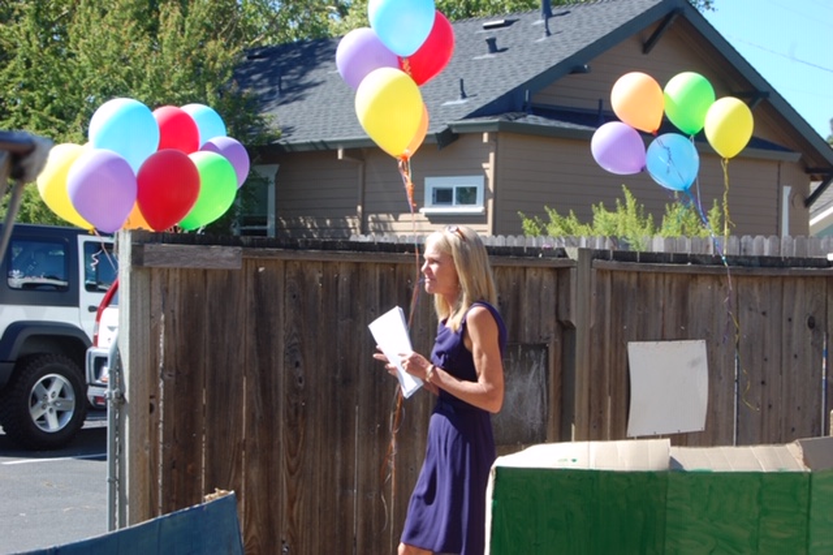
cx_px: 416
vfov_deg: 18.9
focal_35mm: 72
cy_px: 278
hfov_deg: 28.1
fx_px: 1665
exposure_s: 1/125
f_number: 5.6
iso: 250
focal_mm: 48
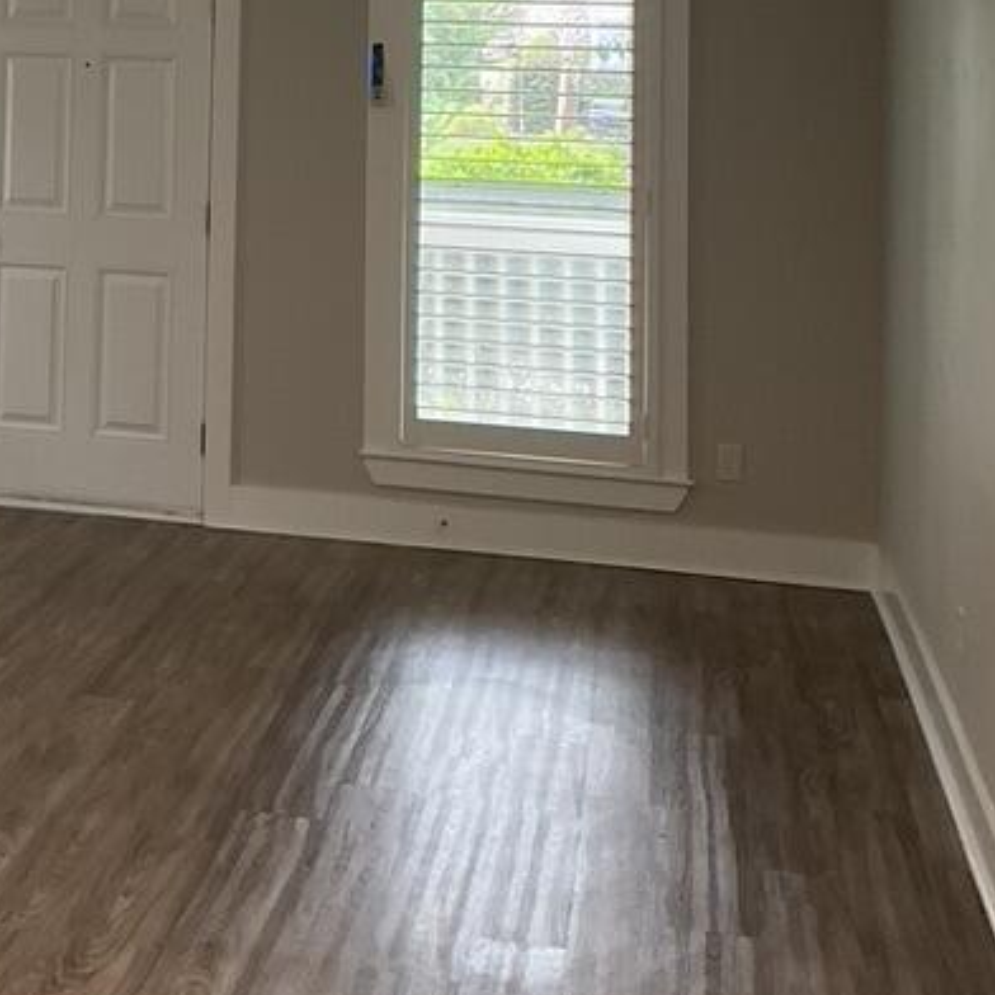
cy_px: -63
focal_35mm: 67
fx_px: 2179
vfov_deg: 24.2
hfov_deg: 24.7
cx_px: 46
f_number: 1.8
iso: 80
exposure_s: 1/60
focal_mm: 3
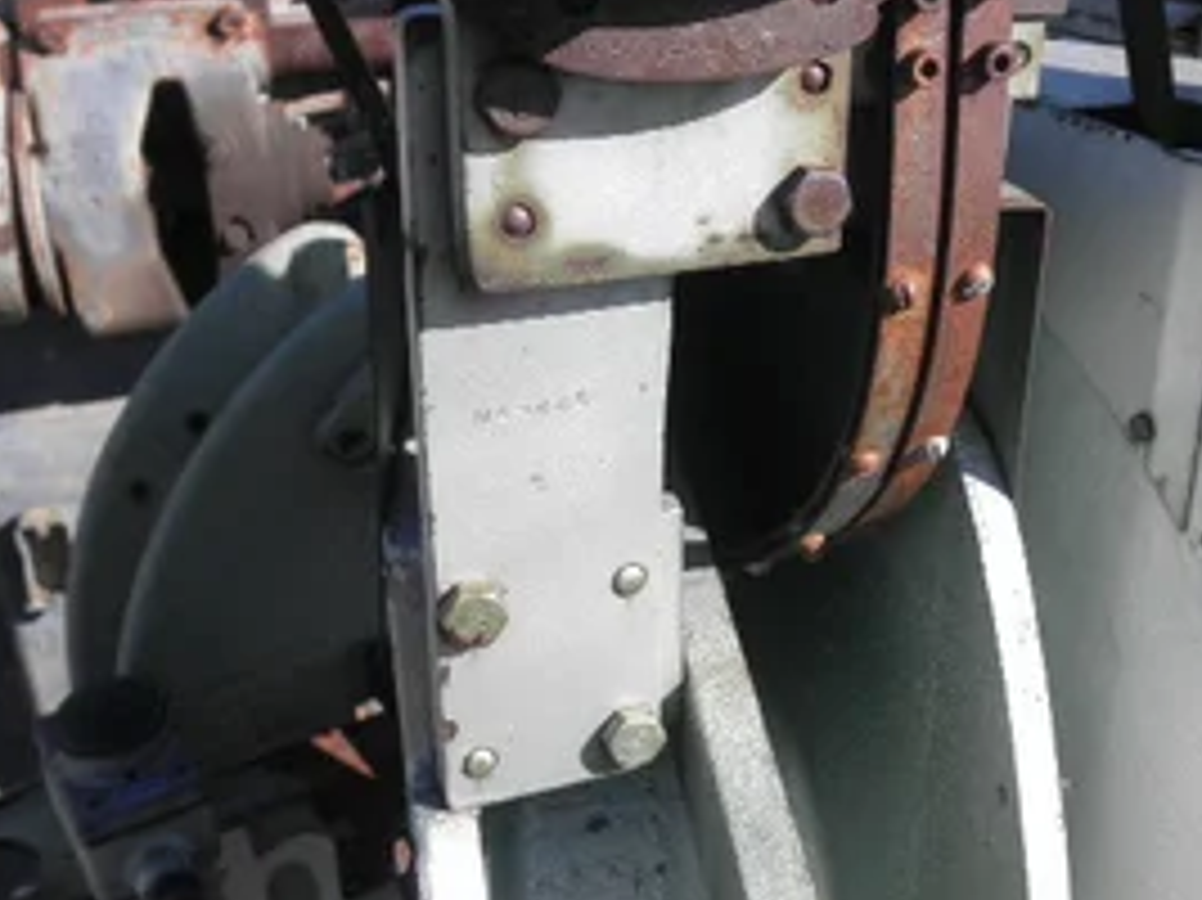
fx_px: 1458
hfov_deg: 44.3
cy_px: 392
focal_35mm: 42
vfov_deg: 34.3
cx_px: 779
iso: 64
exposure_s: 1/100
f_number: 8.5
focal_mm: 5
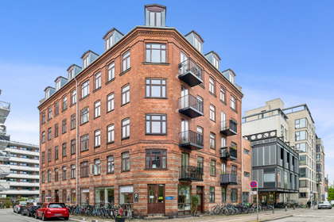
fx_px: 195
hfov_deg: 81.2
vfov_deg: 59.5
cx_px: 167
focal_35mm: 21
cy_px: 111
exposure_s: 1/100
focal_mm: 21
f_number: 8
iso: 125
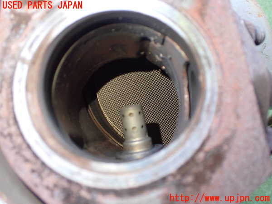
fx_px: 236
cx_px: 136
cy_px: 102
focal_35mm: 30
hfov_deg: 60.0
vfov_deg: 46.8
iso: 800
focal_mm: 5.4
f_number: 2.3
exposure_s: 1/125
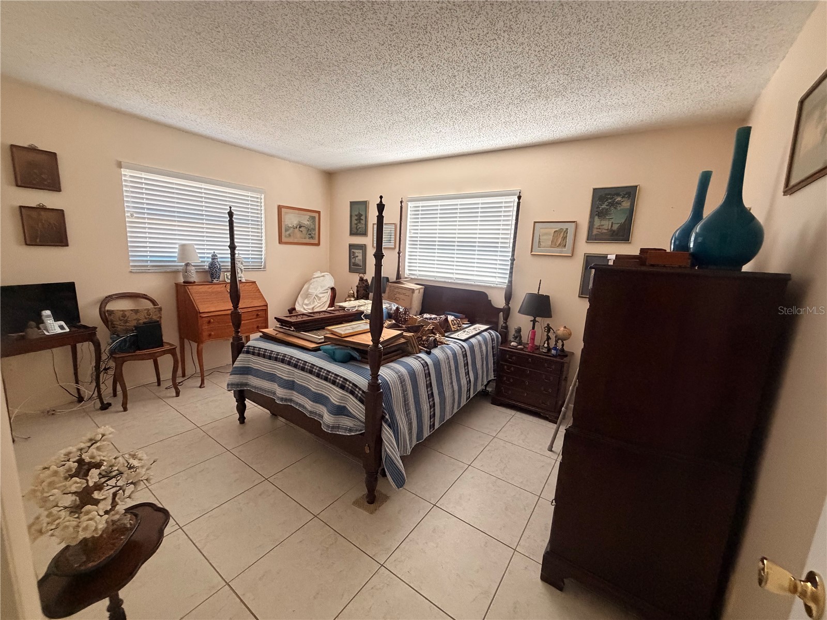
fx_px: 334
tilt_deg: -11.4
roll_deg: -2.6
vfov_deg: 85.7
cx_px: 414
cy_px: 310
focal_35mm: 14
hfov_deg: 102.1
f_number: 2.2
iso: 500
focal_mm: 2.22
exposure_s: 1/60
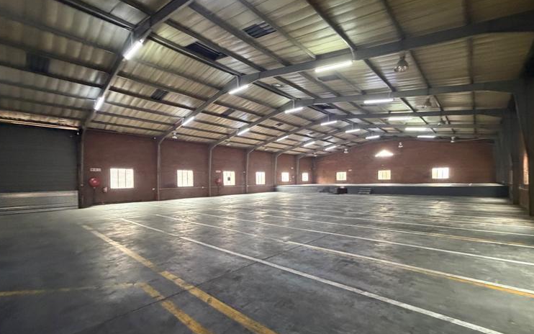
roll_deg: +1.9
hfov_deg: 97.8
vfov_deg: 71.1
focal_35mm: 16
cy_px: 184
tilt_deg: -1.2
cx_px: 277
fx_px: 233
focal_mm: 2.22
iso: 800
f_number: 2.2
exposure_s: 1/50
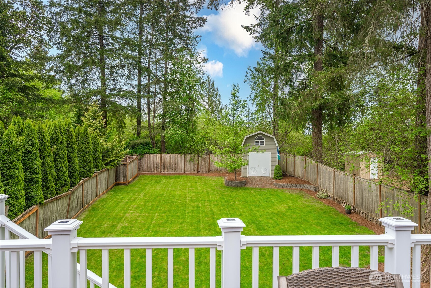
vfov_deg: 53.2
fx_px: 287
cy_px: 144
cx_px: 216
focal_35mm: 24
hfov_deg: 73.7
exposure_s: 1/40
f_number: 8
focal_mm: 24
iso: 80
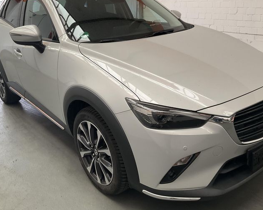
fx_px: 280
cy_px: 95
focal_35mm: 36
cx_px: 150
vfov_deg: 41.1
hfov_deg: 50.1
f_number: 1.8
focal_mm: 3
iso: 64
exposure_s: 1/122
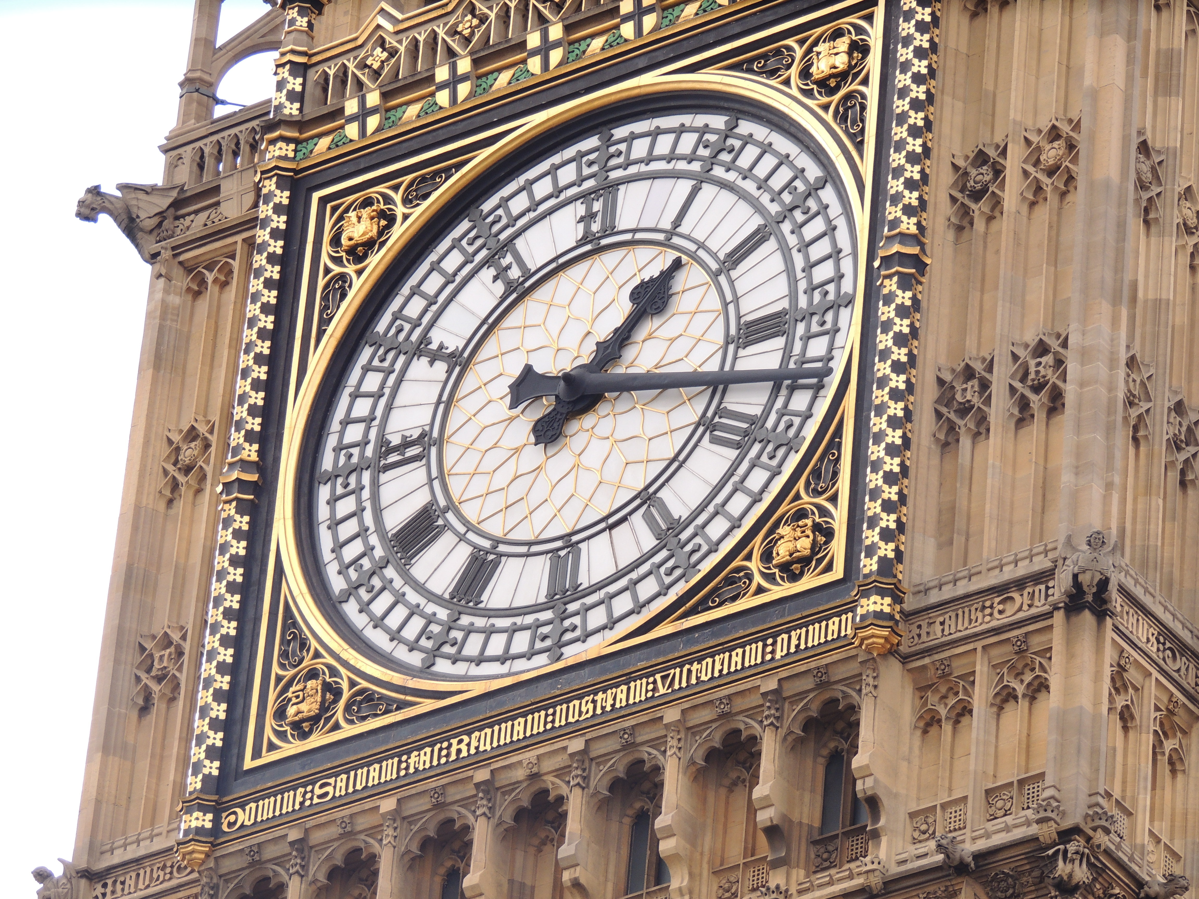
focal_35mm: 250
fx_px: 8659
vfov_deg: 5.9
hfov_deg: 7.9
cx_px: 600
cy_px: 450
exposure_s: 1/320
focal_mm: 44.5
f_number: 4.7
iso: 100
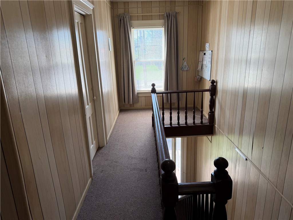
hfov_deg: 71.6
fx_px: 203
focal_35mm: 24
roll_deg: +2.1
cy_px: 110
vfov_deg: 56.8
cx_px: 146
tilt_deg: -14.7
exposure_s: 1/202
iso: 125
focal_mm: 6.76
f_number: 1.78
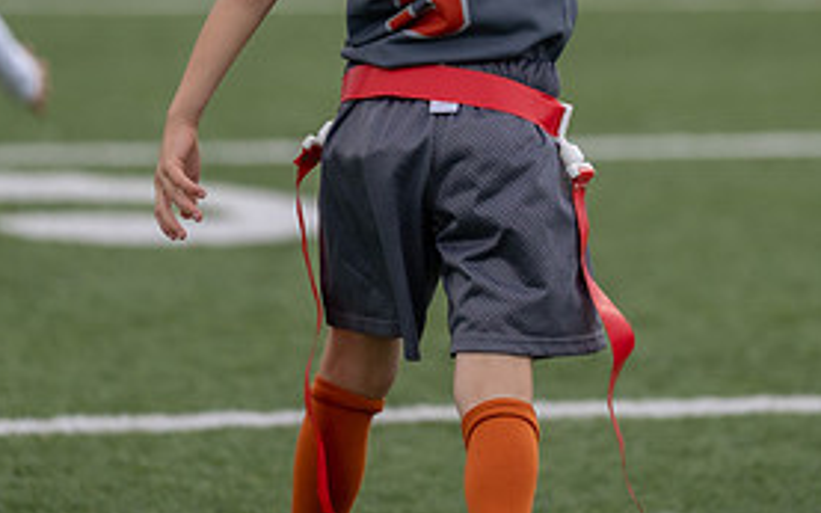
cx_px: 513
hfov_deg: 4.6
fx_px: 10223
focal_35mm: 457
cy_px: -12
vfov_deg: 2.9
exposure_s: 1/1000
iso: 500
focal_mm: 200
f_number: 2.8
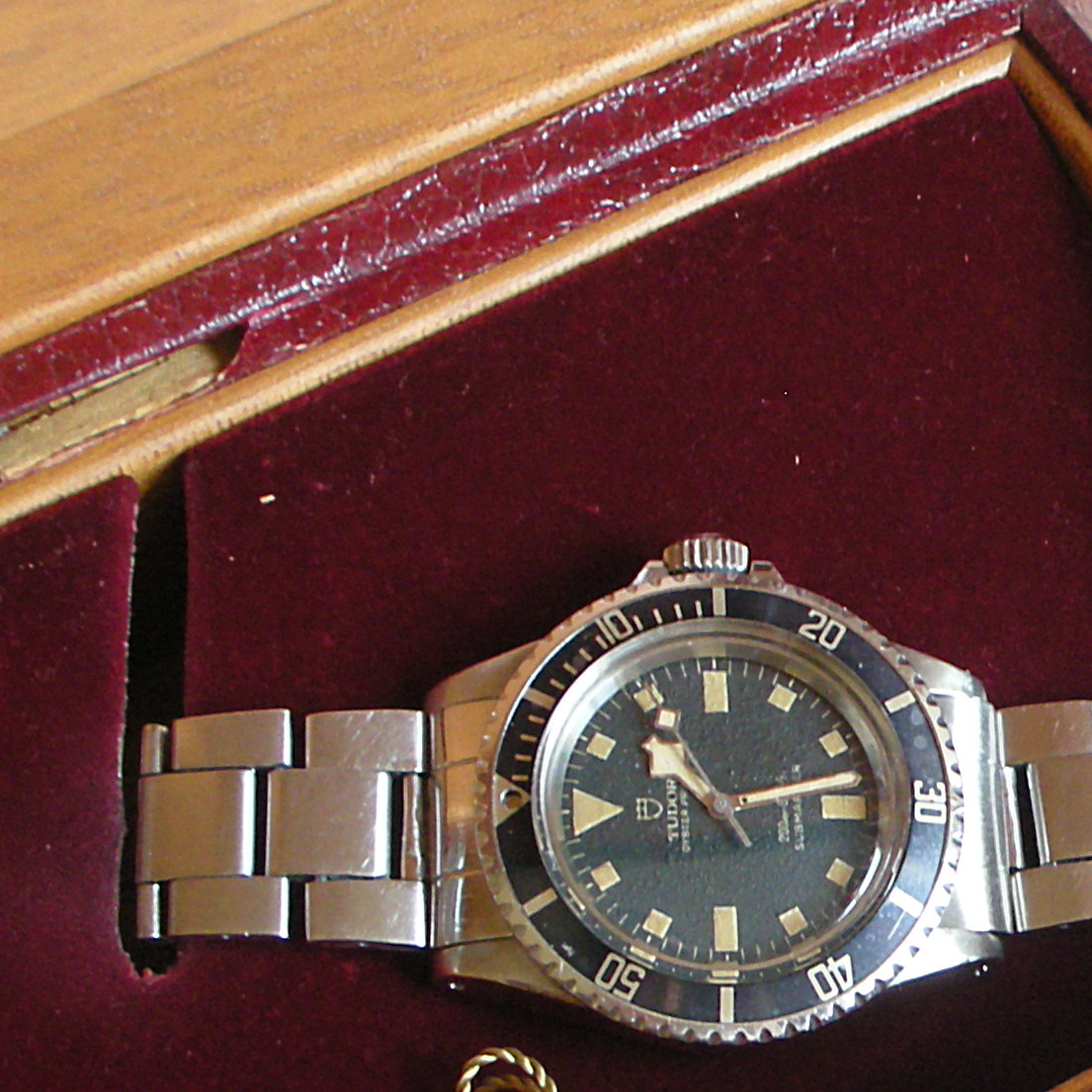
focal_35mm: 113
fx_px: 4033
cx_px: 1187
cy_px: 742
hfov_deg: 15.1
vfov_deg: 15.4
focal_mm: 7.7
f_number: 3.2
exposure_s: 1/8.6
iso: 200
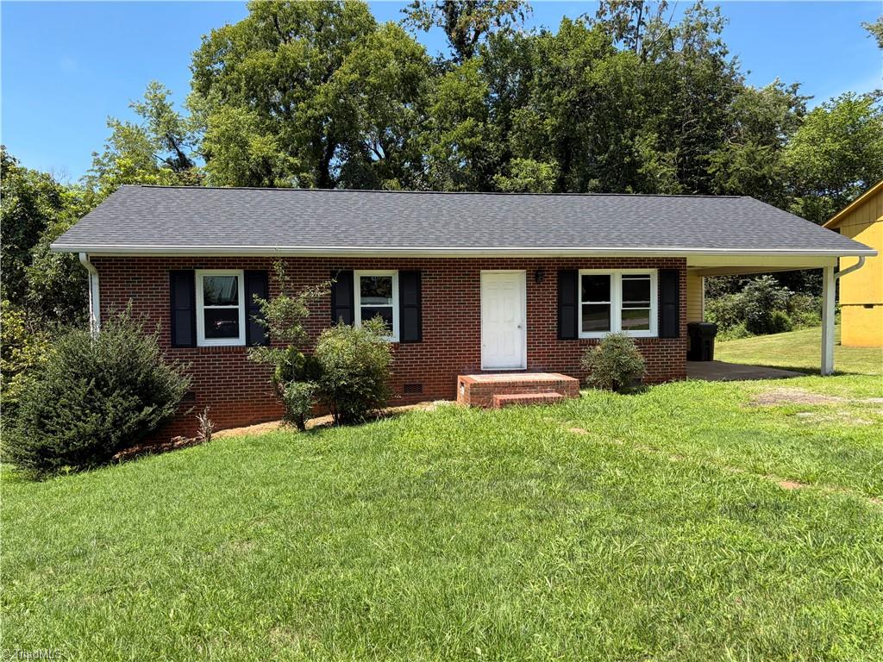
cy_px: 331
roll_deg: -0.8
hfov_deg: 67.3
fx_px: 663
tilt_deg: +0.1
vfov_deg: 53.1
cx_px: 442
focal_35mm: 26
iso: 50
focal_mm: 5.96
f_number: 1.6
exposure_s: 1/1751
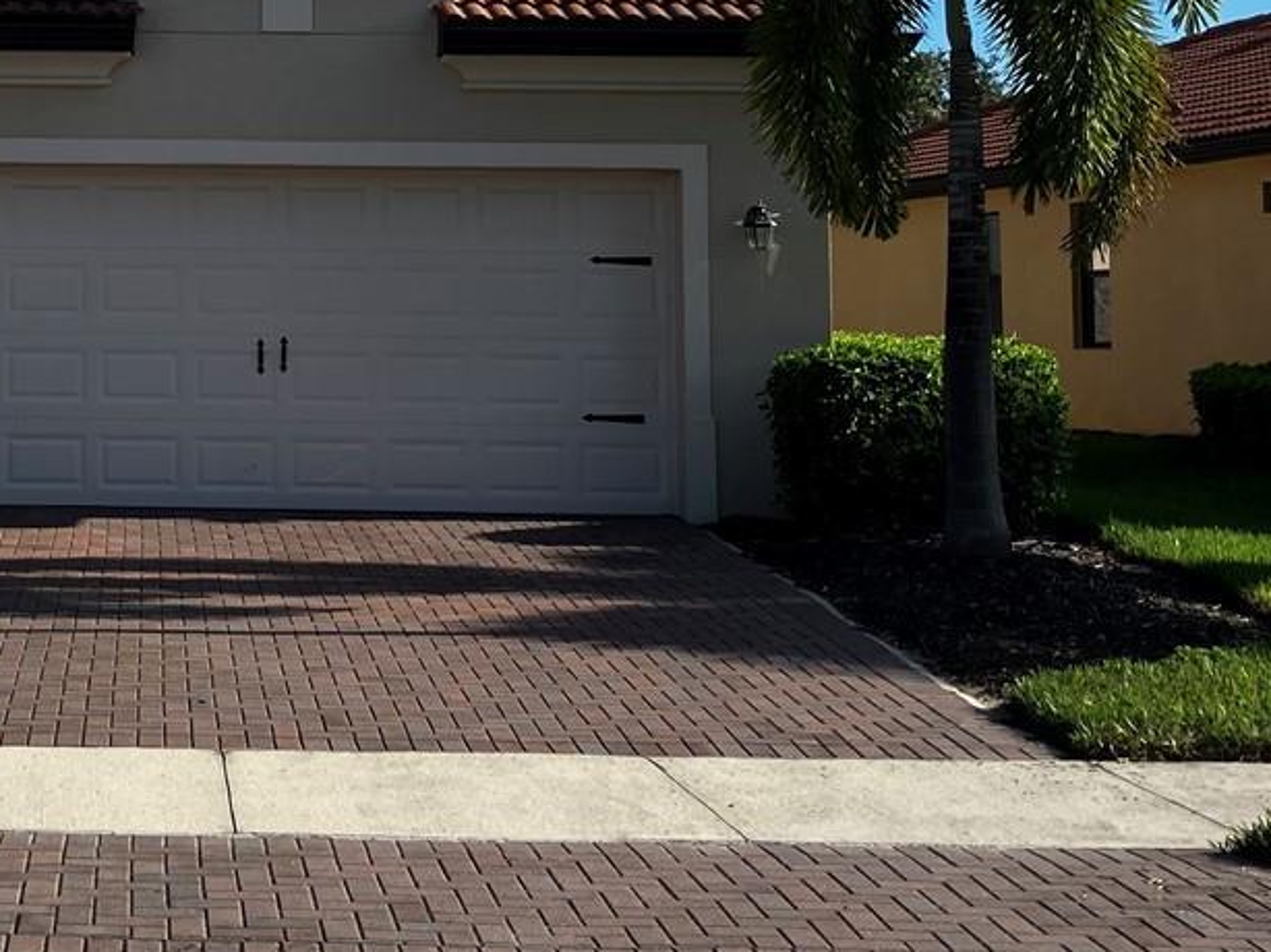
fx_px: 2679
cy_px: 62
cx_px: 46
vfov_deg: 19.7
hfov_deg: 25.6
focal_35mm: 73
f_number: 1.8
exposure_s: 1/2114
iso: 32
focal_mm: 3.99
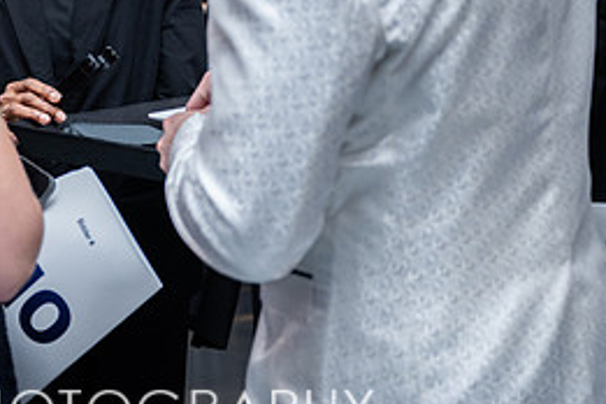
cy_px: 6
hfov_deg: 21.8
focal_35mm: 91
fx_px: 1532
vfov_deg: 14.8
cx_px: 53
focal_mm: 41
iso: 640
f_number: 2.8
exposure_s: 1/200
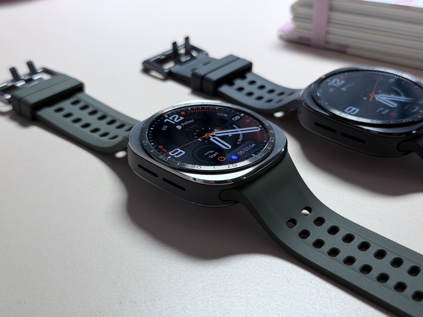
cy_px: 158
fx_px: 587
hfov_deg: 39.7
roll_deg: -0.6
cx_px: 212
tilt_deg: -33.6
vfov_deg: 30.3
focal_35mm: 48
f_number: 1.78
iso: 50
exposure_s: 1/138
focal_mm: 6.76
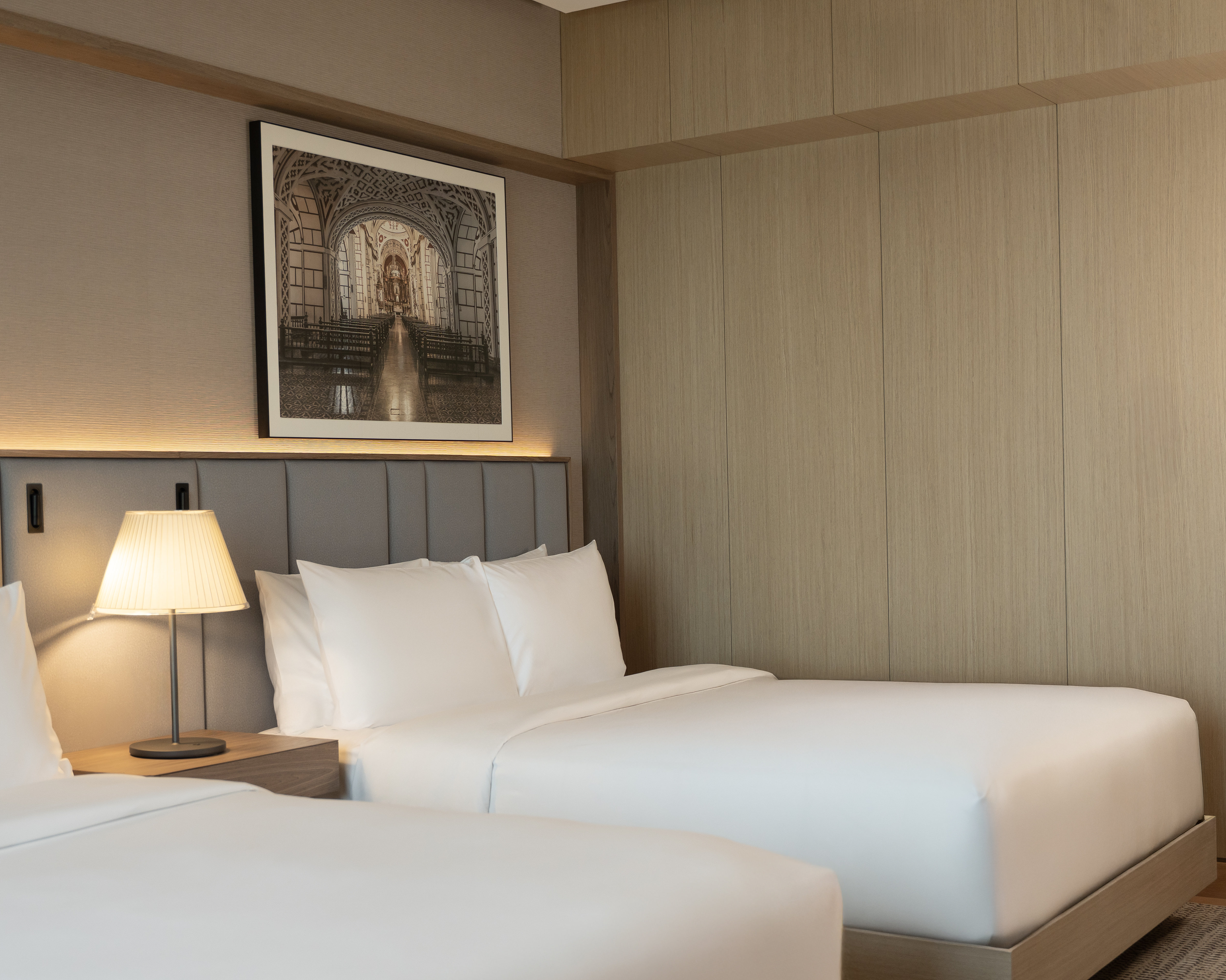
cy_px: 535
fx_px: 1705
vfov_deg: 32.1
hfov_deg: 39.4
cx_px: 512
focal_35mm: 47
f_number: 2.8
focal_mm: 35
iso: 400
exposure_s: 1/125
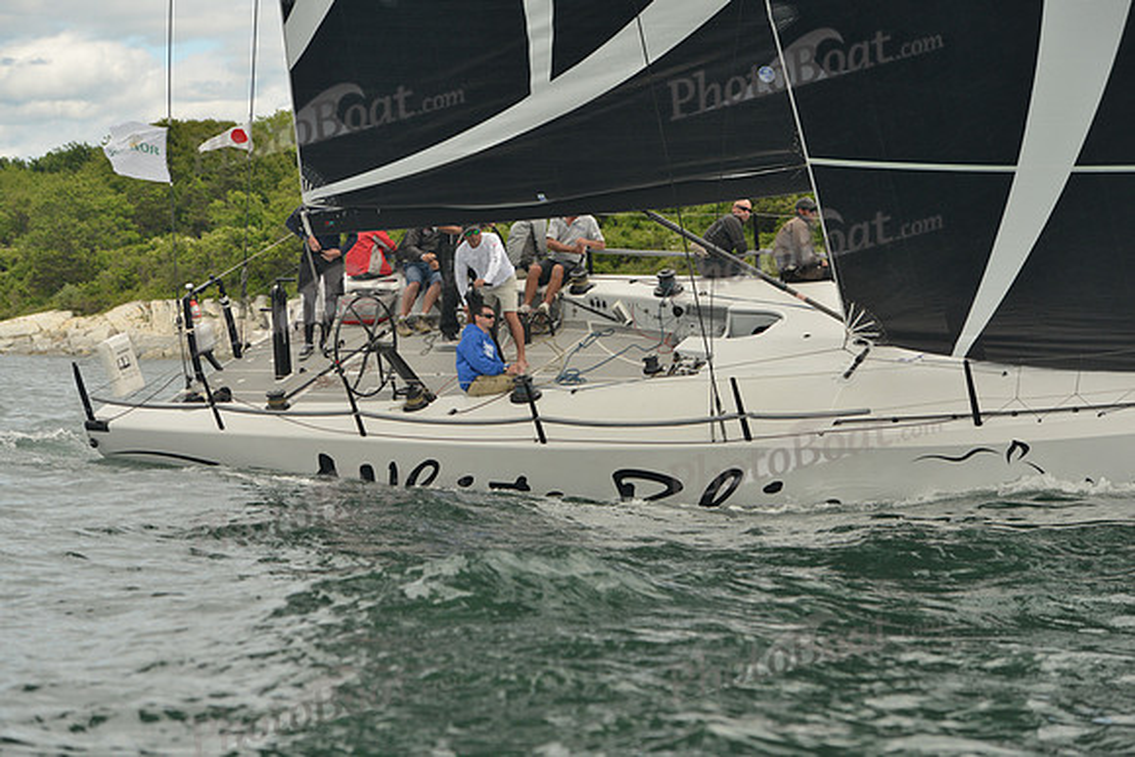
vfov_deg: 13.7
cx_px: 568
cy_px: 378
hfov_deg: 20.4
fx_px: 3153
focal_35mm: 100
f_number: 4.5
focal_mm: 100
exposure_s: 1/1000
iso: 400
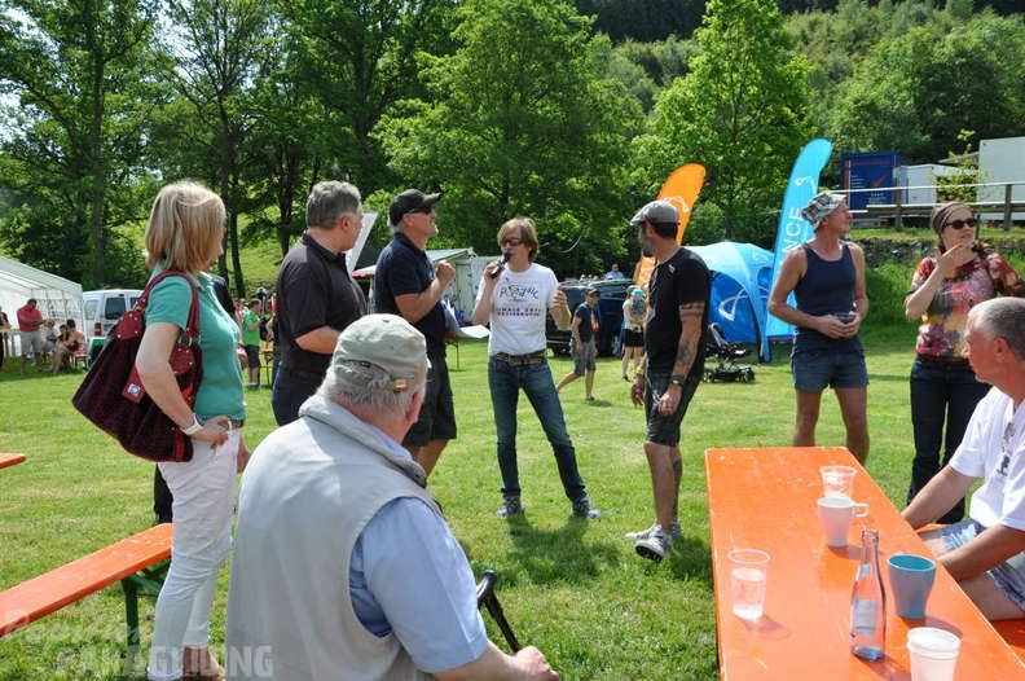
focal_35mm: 32
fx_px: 896
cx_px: 512
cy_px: 340
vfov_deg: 41.6
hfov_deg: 59.6
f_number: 11
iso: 200
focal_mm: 21
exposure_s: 1/125
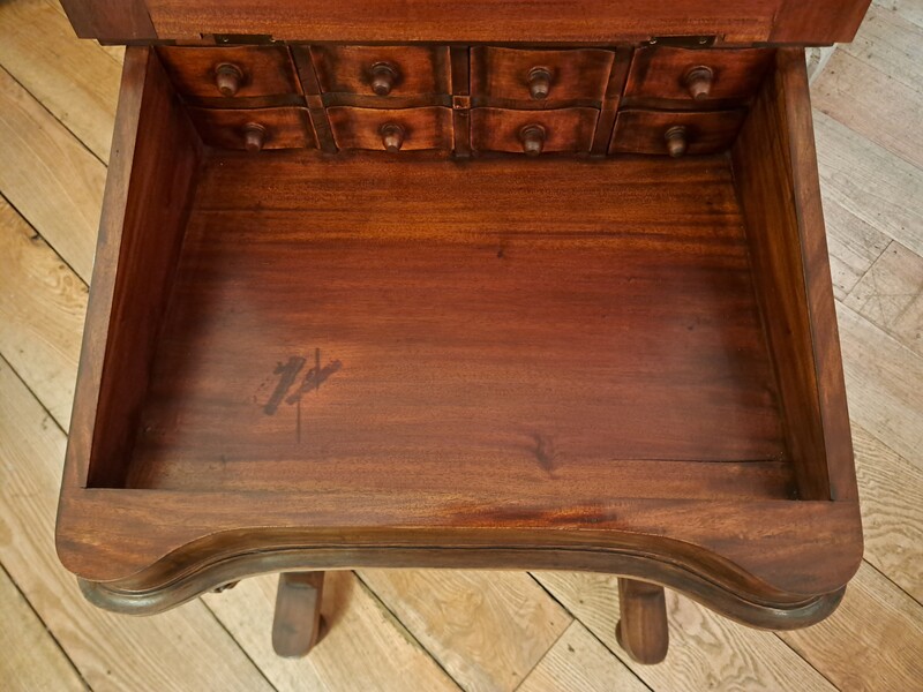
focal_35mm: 24
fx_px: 640
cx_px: 462
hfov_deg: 71.6
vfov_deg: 56.8
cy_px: 346
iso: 1000
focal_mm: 5.23
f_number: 1.8
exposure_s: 1/20
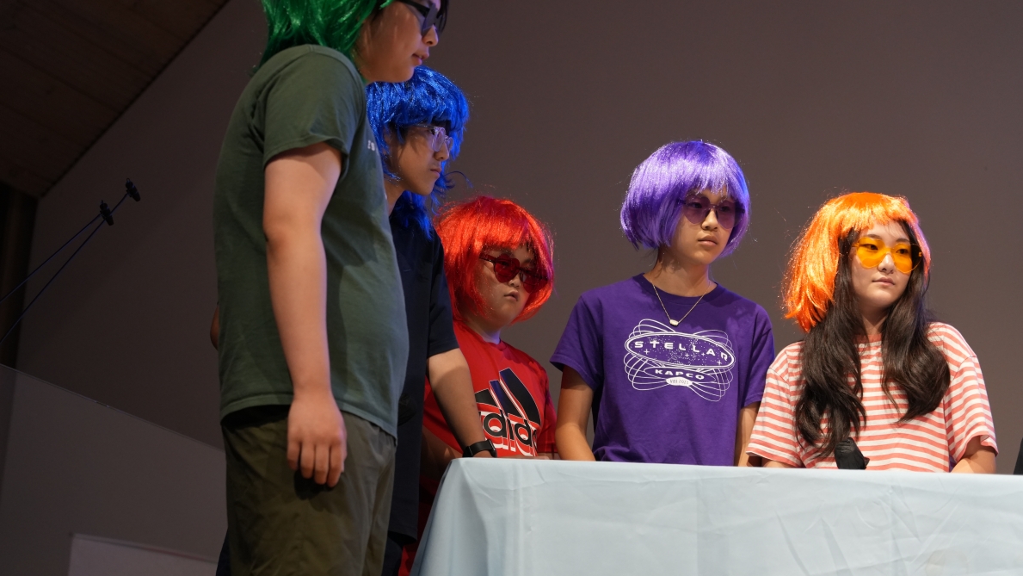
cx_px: 508
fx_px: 3011
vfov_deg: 10.9
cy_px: 270
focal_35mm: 111
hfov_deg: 19.3
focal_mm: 105
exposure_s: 1/125
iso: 2000
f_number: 4
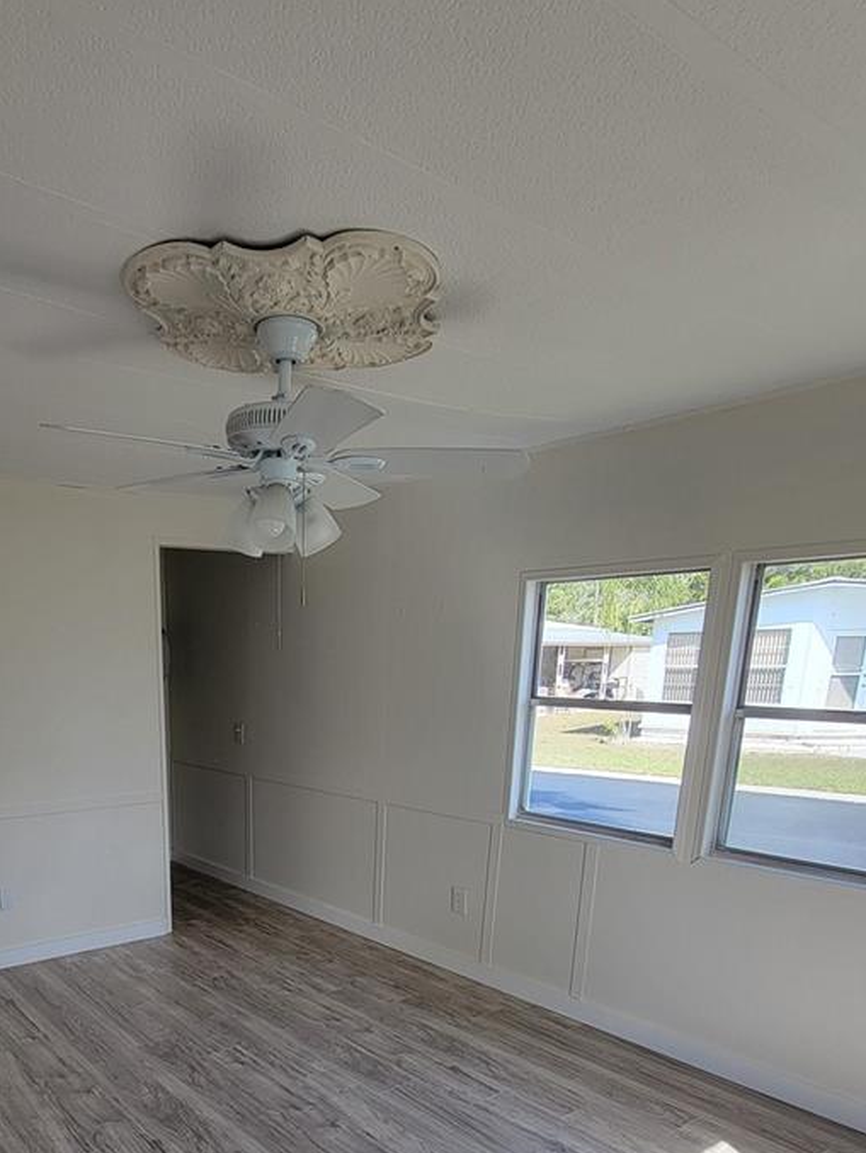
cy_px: 881
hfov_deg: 56.7
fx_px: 767
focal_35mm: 23
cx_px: 245
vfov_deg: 68.5
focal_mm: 2.2
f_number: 2.2
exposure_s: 1/221
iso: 50
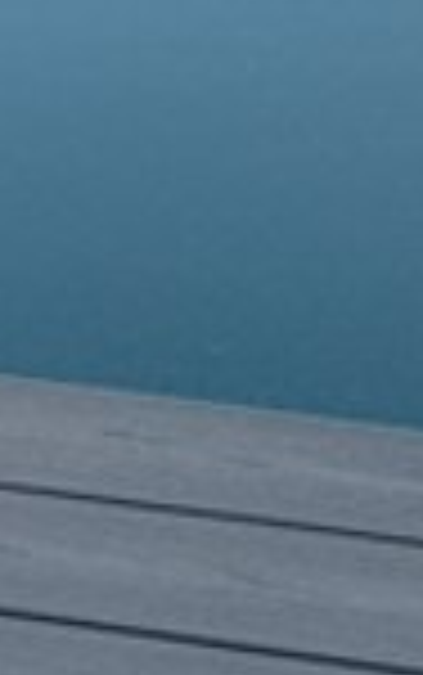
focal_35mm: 221
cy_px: -72
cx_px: 184
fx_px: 4069
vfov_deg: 9.4
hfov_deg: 6.0
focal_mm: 5.7
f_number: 1.5
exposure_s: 1/544
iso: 261
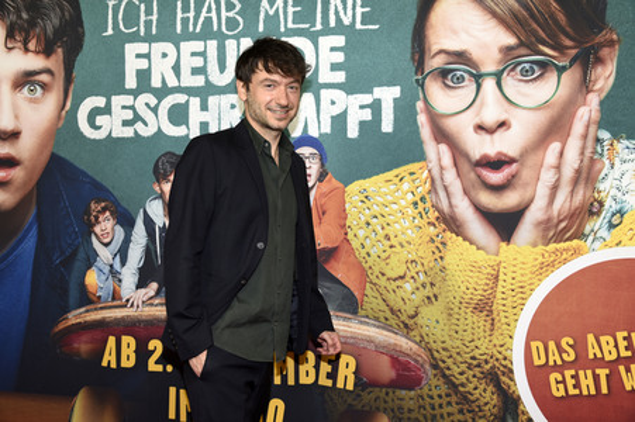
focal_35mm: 35
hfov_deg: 54.5
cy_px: 211
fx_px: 617
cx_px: 318
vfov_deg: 37.8
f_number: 6.3
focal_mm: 35
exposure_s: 1/125
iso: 800
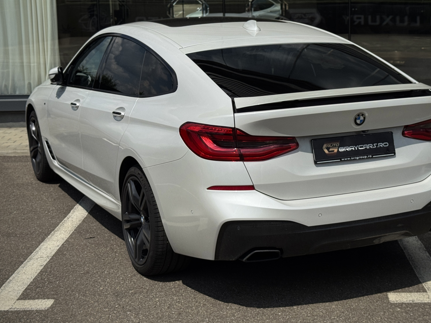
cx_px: 247
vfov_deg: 22.5
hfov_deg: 29.8
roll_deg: +2.4
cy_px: 122
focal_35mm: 65
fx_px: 809
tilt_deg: -9.4
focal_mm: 6.76
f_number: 1.78
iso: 50
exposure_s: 1/15385
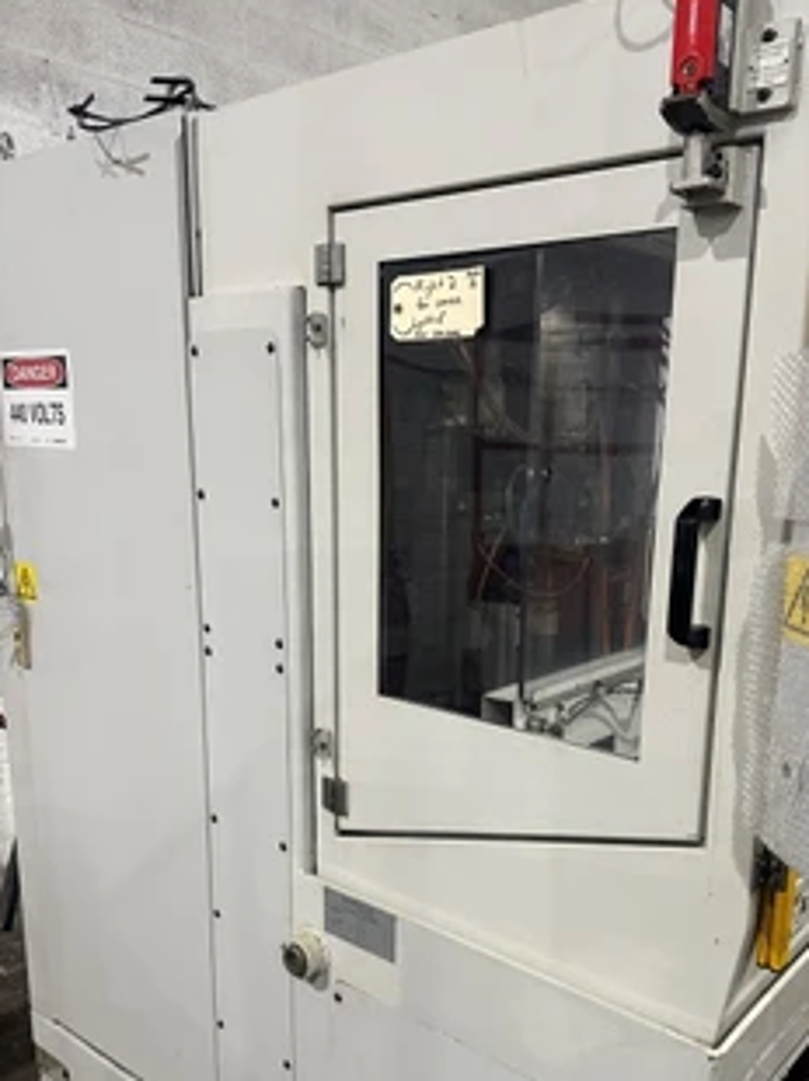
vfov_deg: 57.9
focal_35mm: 31
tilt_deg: -12.4
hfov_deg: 45.3
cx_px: 457
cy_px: 652
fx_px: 967
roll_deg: -1.9
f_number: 1.78
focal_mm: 6.86
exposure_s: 1/60
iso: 200
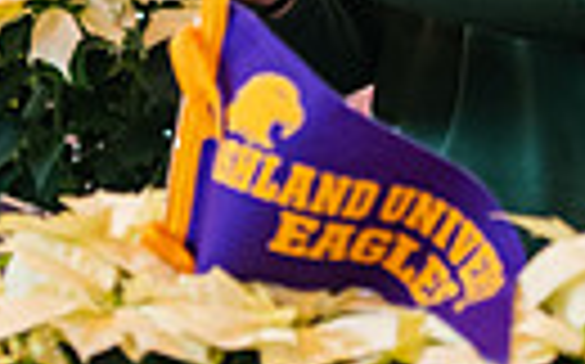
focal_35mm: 433
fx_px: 6897
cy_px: -299
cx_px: 387
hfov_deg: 4.9
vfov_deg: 3.0
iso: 1600
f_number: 3.2
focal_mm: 95
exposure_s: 1/200
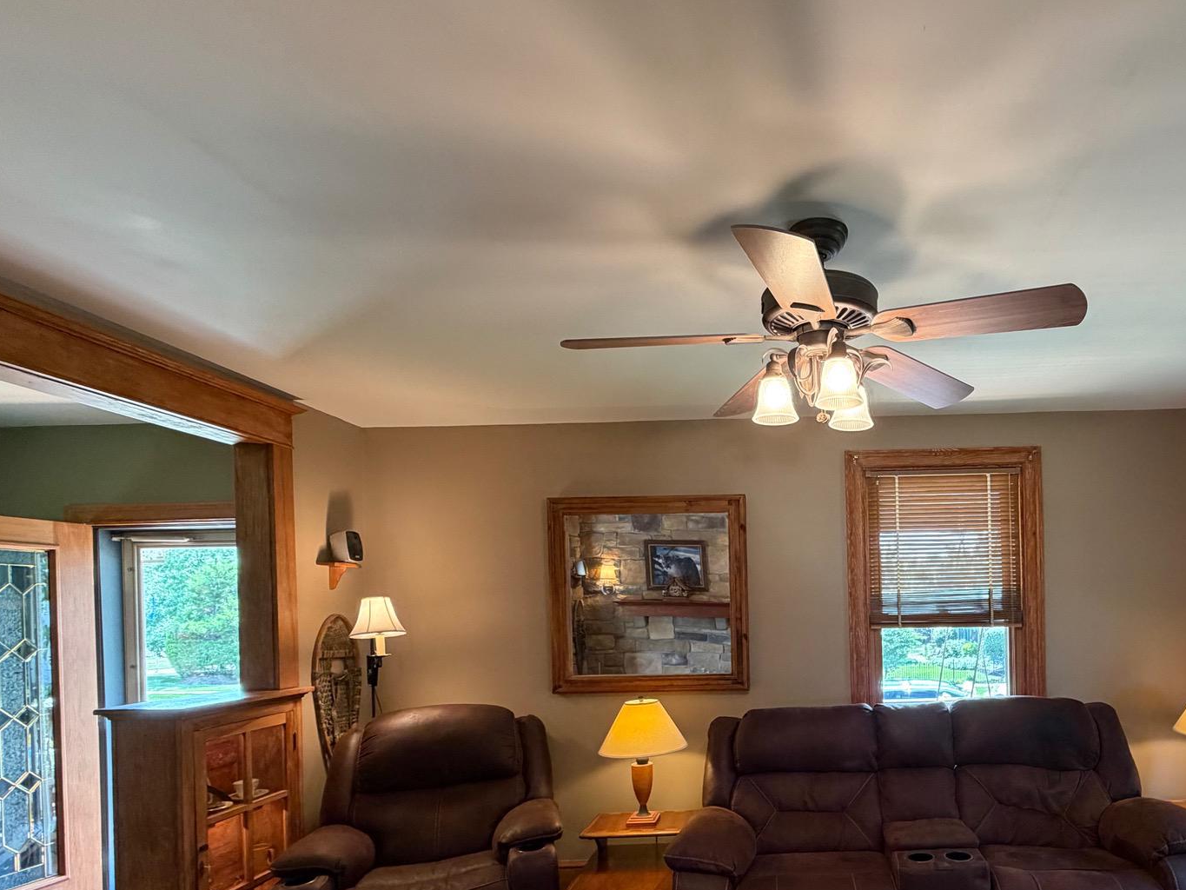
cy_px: 611
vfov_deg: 61.5
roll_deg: +1.7
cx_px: 814
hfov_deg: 75.9
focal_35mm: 21
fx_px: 720
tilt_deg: -0.1
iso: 320
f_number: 2.2
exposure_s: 1/60
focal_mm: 2.22
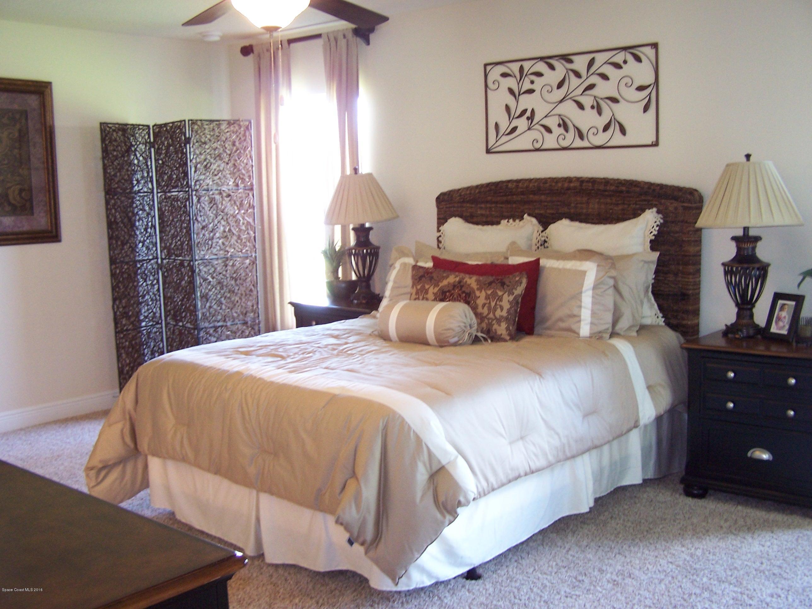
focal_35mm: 38
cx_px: 406
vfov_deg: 37.7
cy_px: 304
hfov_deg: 49.0
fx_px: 891
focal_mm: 6.3
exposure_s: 1/8
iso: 140
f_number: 2.8
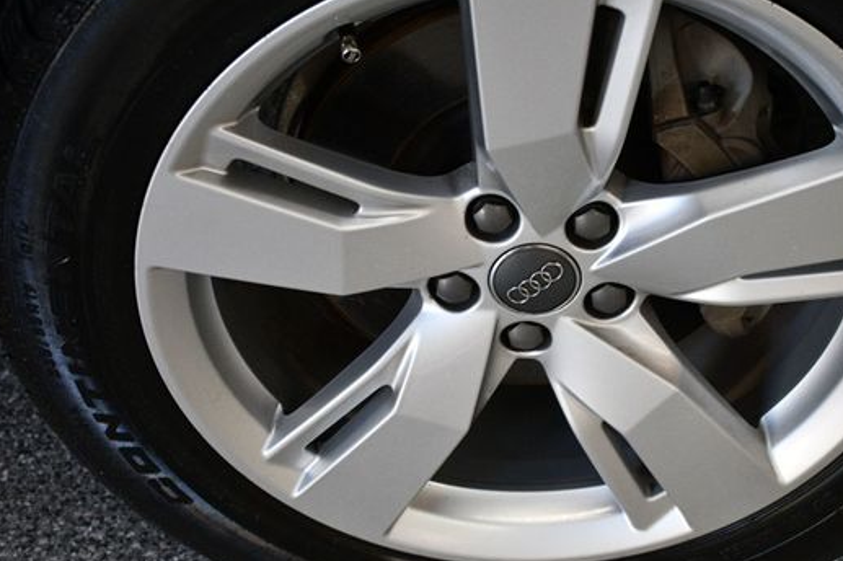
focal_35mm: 78
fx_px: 1825
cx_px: 496
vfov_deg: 17.5
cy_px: 302
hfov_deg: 26.0
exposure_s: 1/125
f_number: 4.5
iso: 1400
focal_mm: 42
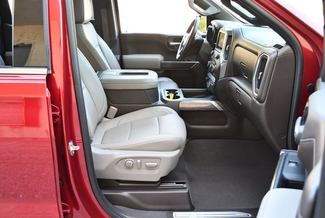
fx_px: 325
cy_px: 109
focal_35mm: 36
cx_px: 162
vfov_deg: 36.9
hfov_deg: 53.1
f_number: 3.5
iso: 800
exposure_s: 1/160
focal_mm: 18
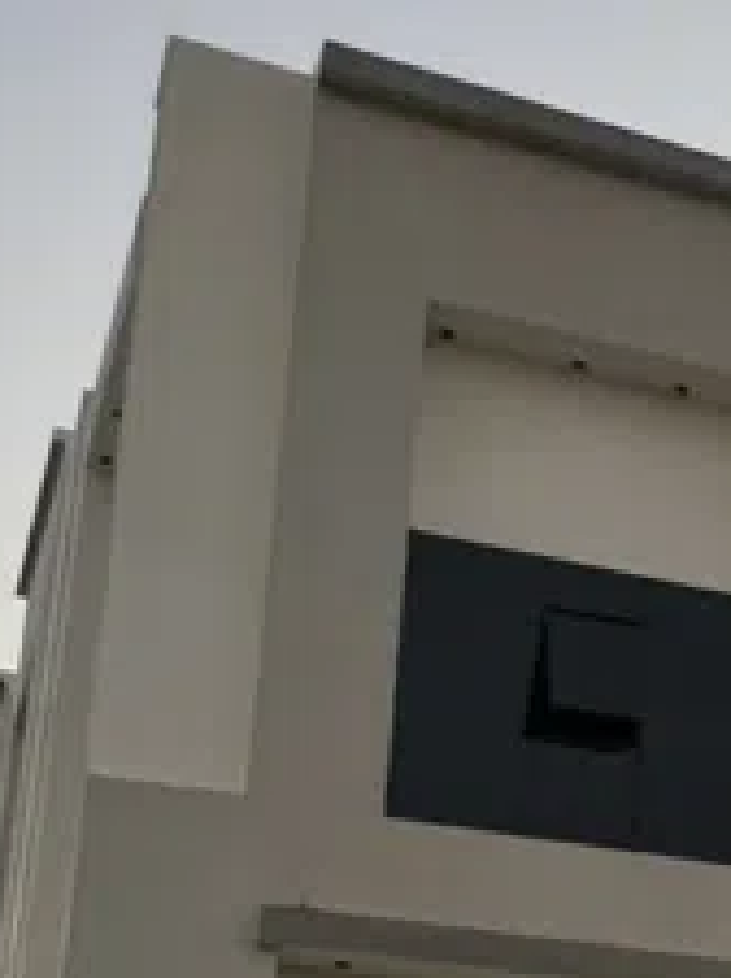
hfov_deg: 16.2
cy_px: 967
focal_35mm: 79
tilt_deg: +16.0
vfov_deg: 23.7
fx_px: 2231
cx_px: 1240
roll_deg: +0.6
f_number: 1.8
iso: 50
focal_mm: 1.57
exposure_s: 1/48
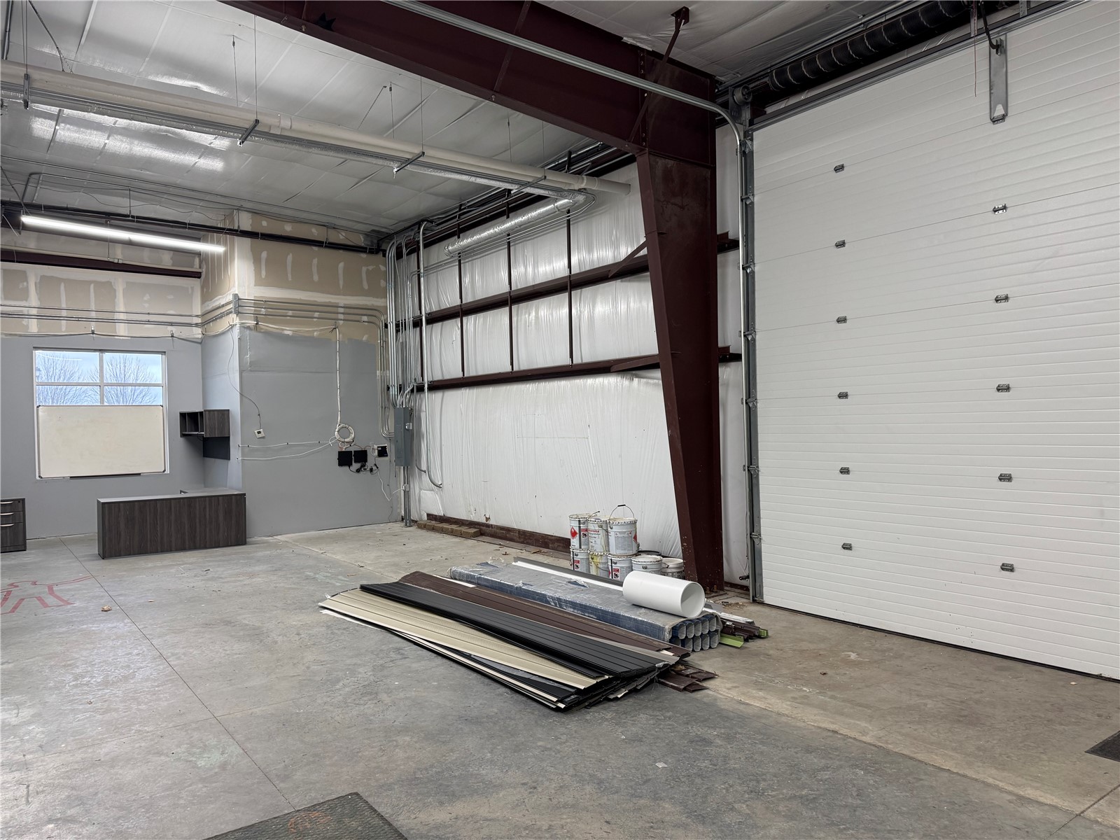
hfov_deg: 71.6
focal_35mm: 24
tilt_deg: +0.2
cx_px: 560
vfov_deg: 56.8
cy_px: 420
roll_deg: +1.1
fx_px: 777
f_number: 1.78
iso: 160
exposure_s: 1/60
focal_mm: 6.76
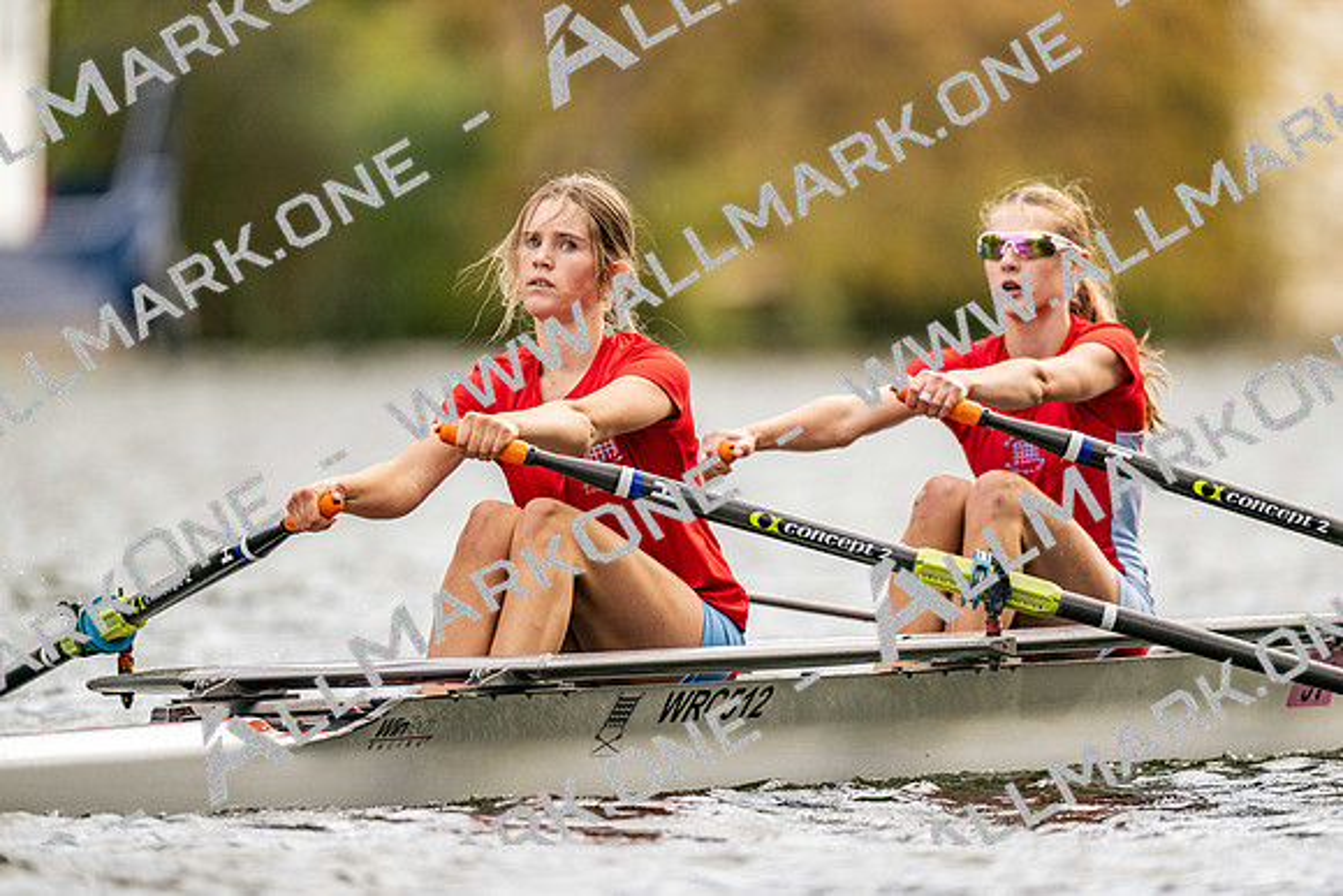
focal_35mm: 600
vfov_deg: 2.3
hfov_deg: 3.4
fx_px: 22388
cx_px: 672
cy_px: 448
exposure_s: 1/2500
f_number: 4
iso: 500
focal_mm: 600
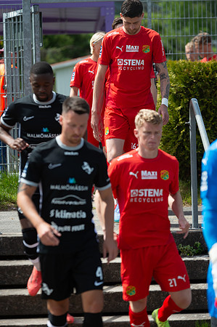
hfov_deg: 8.6
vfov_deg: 12.9
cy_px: 164
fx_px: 1450
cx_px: 108
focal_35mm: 160
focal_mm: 160
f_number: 4
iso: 140
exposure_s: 1/1600
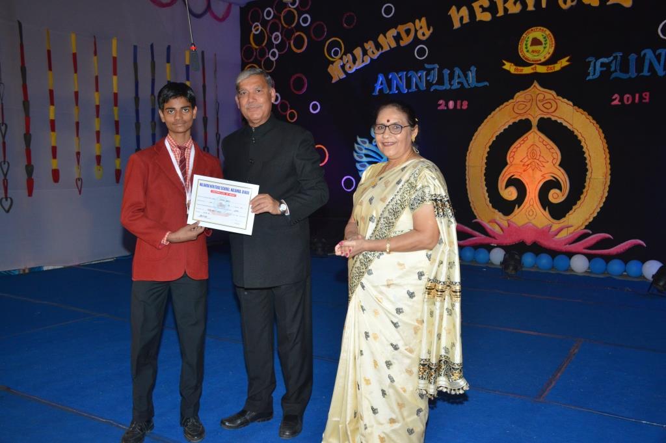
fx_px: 610
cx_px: 333
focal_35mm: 33
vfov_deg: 39.9
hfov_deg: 57.3
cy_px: 222
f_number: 6.3
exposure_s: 1/80
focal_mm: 22
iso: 800
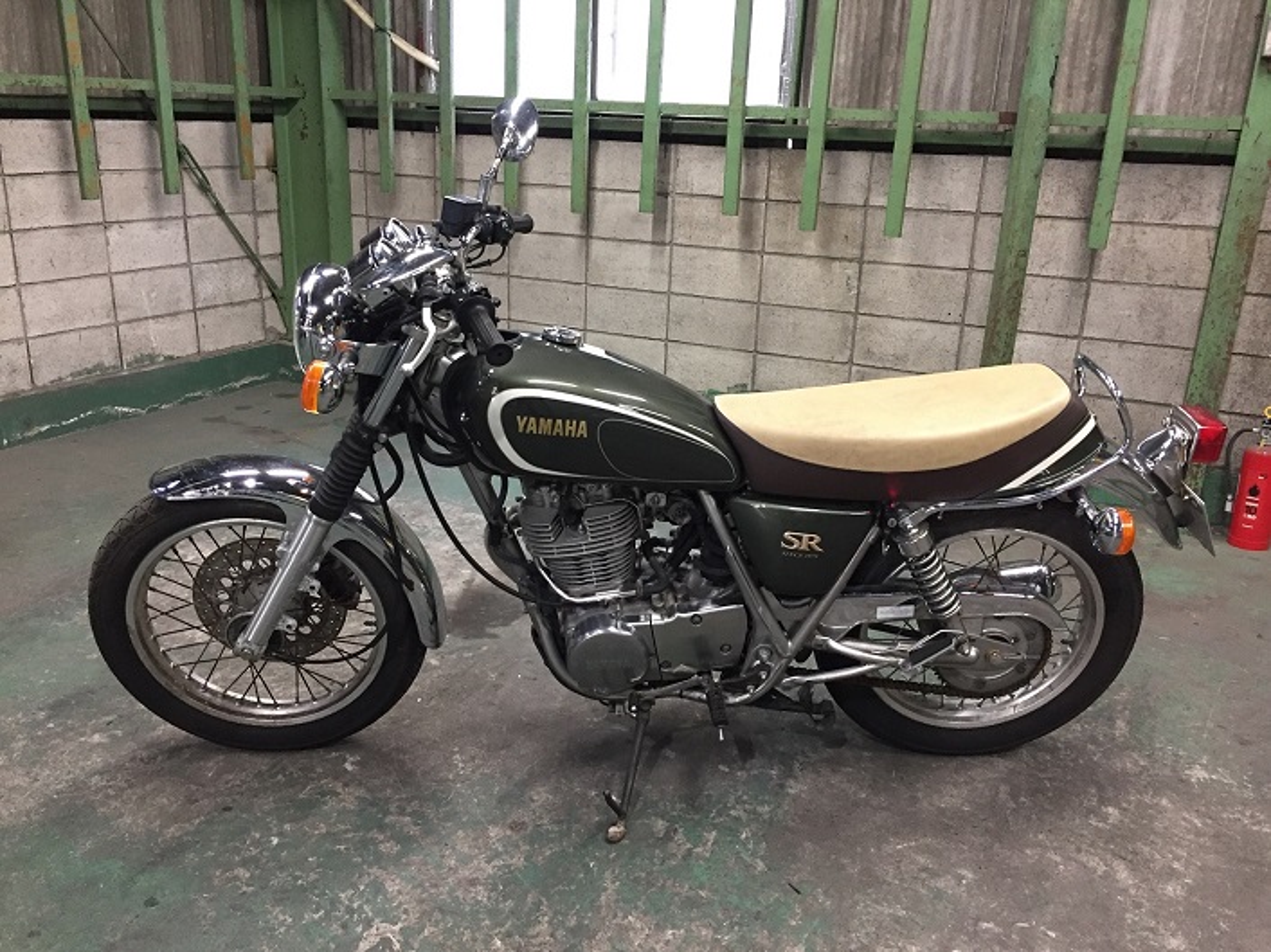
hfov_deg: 61.7
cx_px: 636
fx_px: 1064
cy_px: 476
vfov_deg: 48.2
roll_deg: -1.2
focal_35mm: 29
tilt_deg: -18.9
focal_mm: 4.15
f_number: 2.2
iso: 160
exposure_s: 1/30
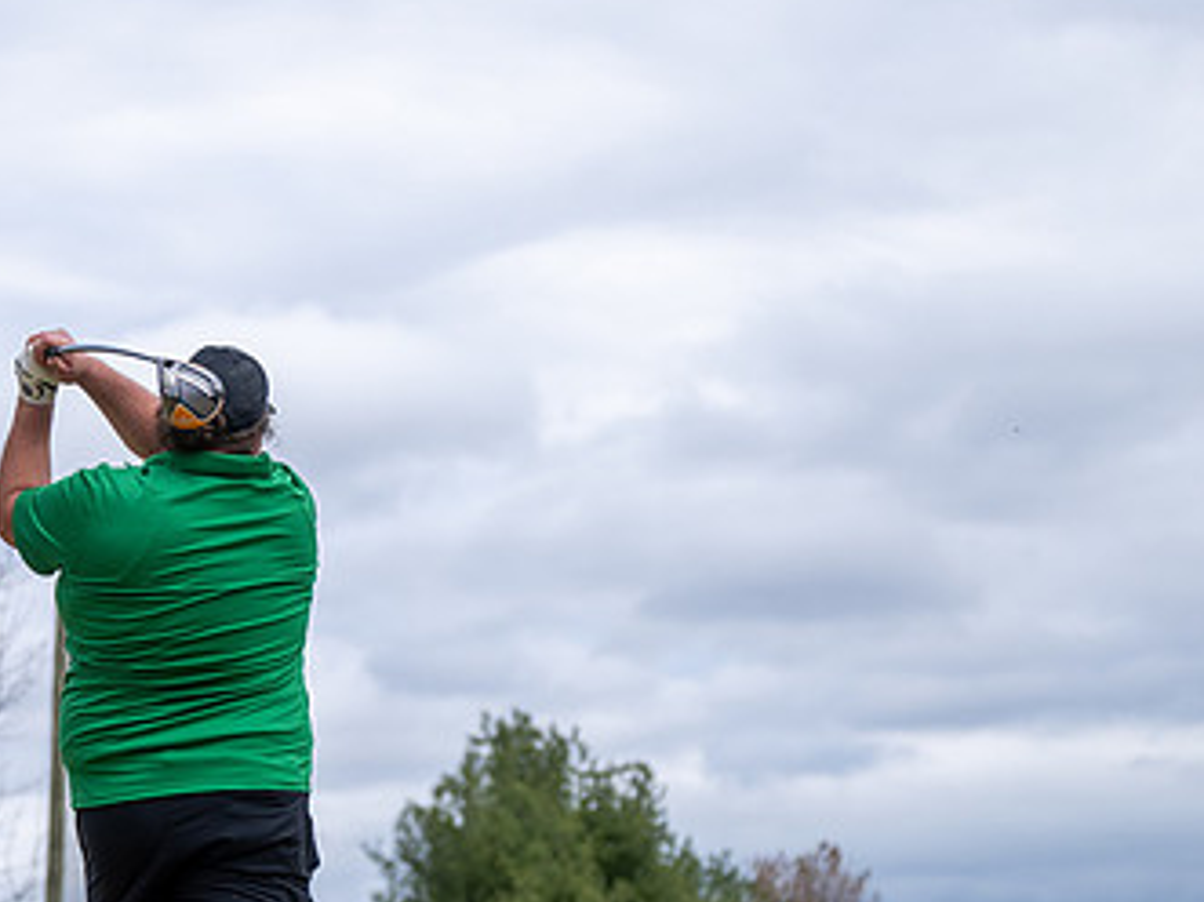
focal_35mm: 140
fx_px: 4868
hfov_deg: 14.0
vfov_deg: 10.6
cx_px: 221
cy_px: 729
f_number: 2.8
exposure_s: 1/5000
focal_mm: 56
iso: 280
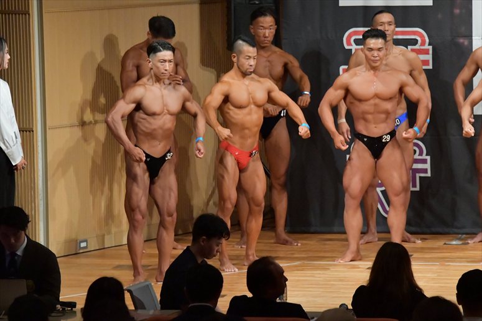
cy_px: 160
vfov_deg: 5.4
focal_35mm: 255
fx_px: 3413
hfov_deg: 8.1
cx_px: 241
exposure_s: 1/400
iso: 11400
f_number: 5.6
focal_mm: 170
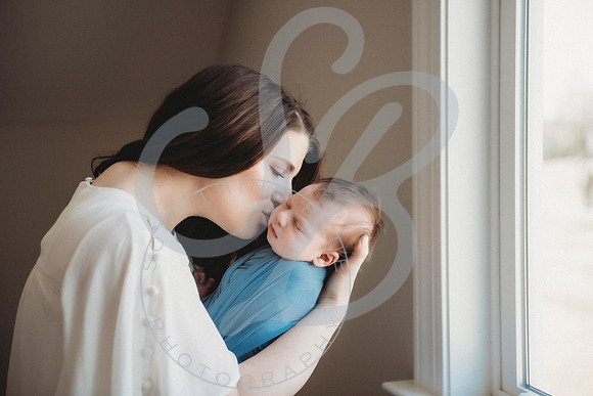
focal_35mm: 56
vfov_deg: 24.4
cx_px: 295
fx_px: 916
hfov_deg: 35.9
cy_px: 198
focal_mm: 55
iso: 200
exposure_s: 1/160
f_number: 2.8
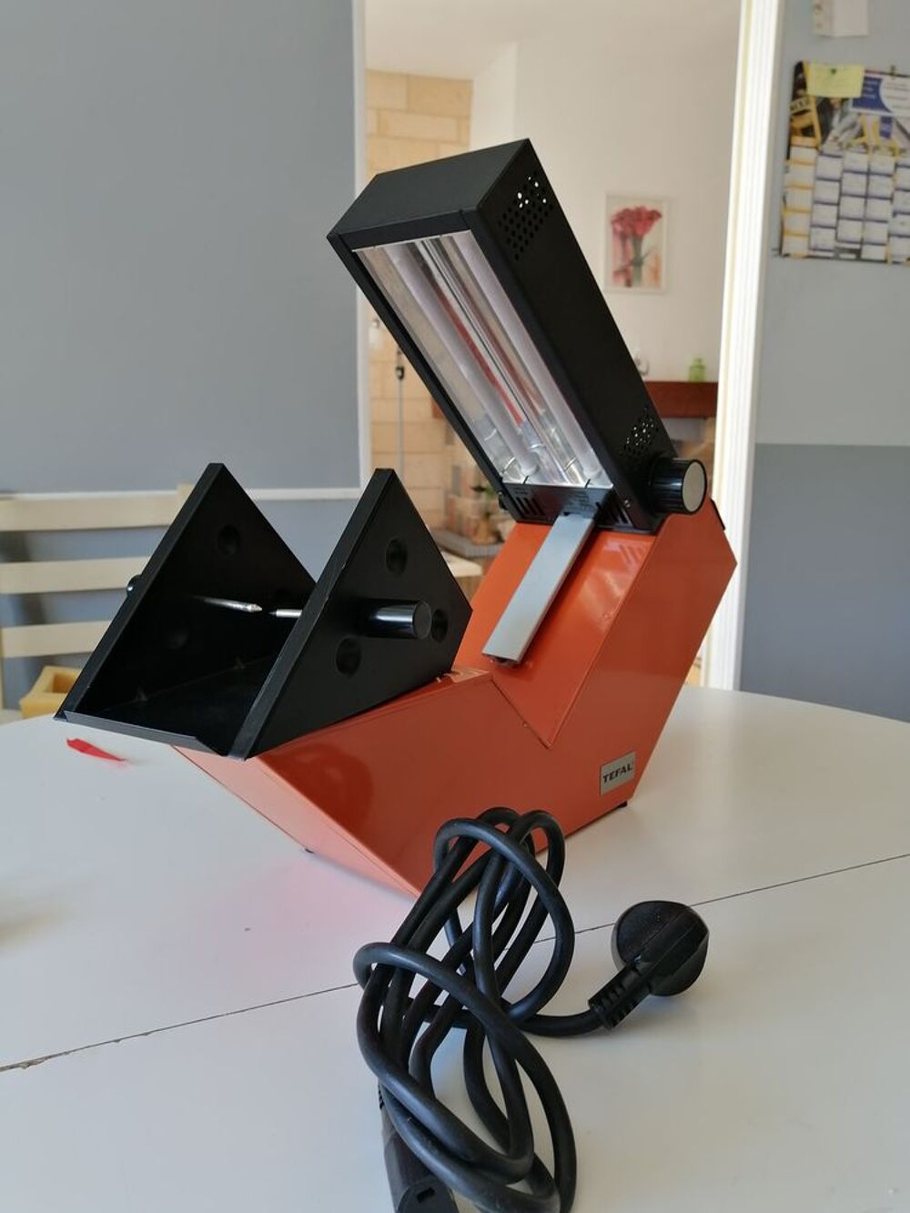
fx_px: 911
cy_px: 606
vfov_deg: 67.3
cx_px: 455
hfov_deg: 53.1
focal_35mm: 26
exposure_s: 1/50
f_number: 1.8
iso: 80
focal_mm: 3.95
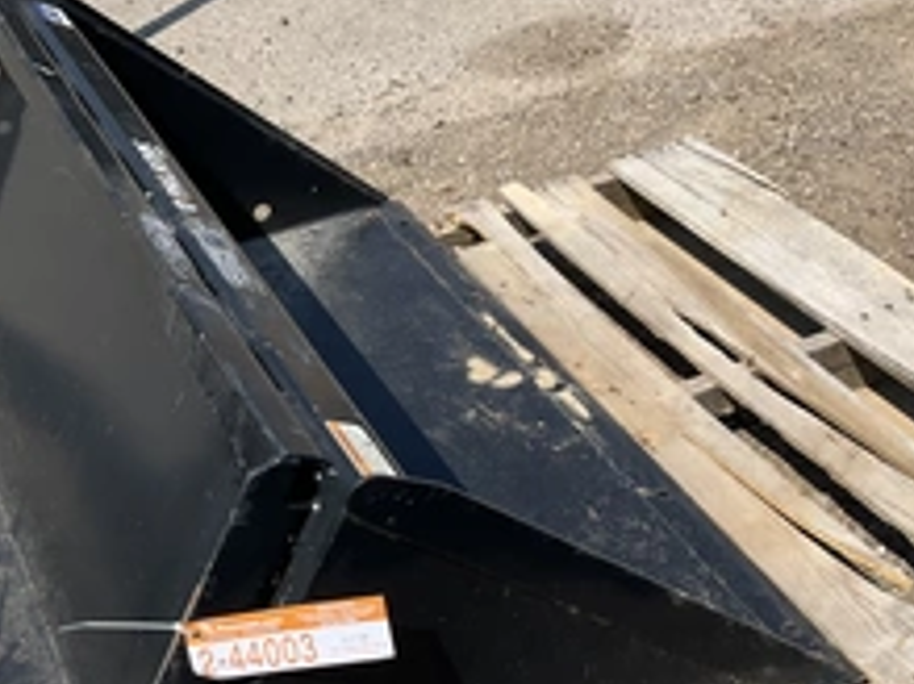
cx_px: 296
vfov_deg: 27.2
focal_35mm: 53
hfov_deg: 35.8
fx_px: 1399
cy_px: 488
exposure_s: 1/1451
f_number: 1.8
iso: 25
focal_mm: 3
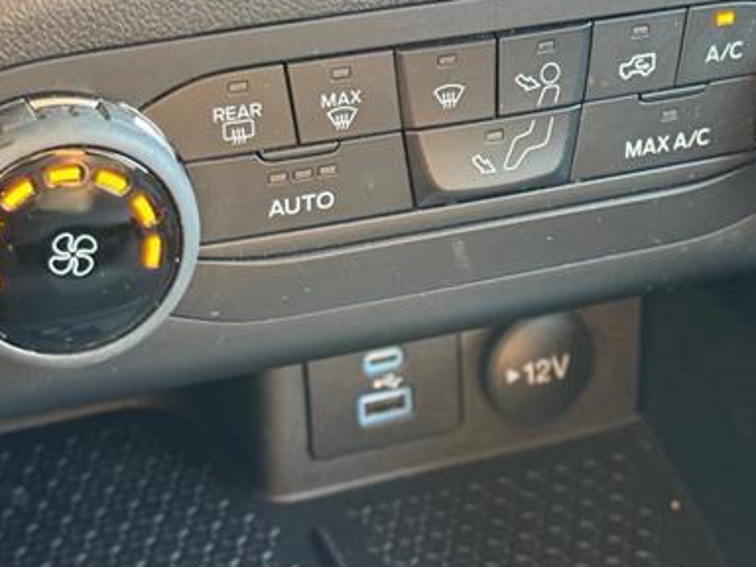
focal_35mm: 80
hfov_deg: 24.4
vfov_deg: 18.4
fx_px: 1747
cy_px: 293
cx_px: 453
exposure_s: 1/45
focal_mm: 6.76
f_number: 1.78
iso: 250
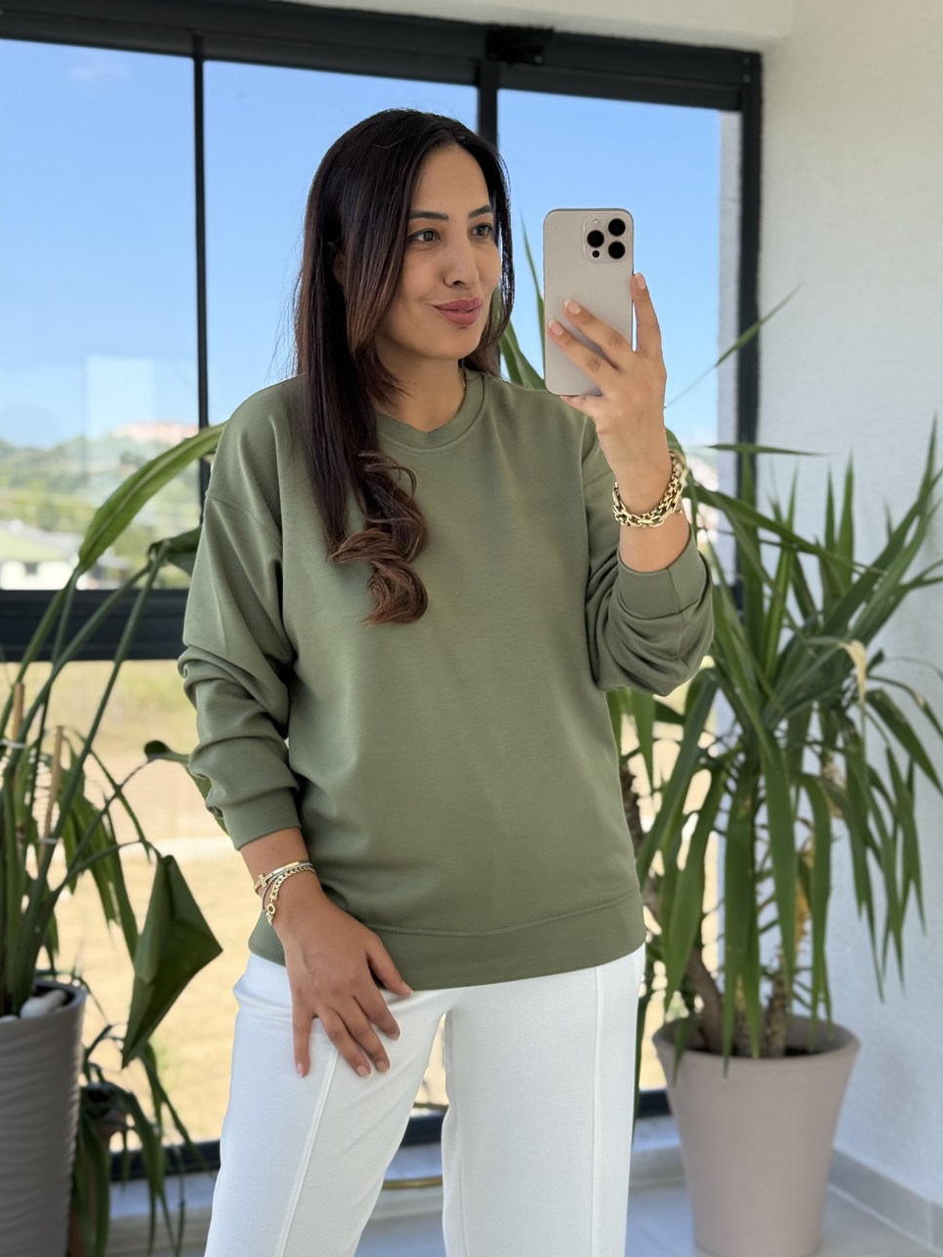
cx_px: 489
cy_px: 632
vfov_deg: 38.2
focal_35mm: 50
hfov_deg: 29.1
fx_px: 1816
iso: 100
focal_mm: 6.76
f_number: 1.78
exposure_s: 1/631
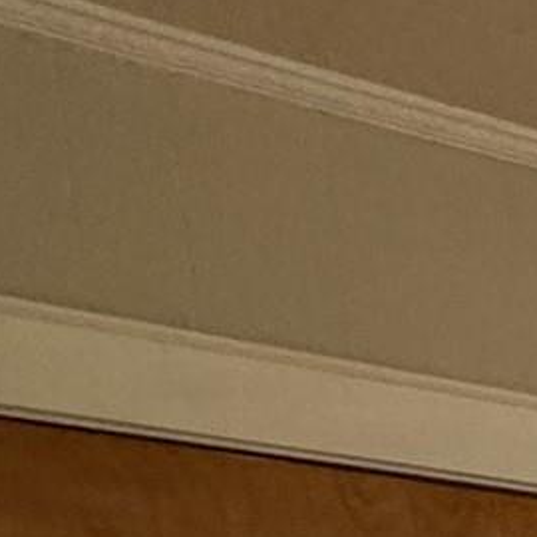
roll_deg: +1.5
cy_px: 1072
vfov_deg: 15.0
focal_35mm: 94
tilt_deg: -6.4
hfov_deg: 11.0
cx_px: 1643
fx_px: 1650
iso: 320
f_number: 2.2
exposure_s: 1/60
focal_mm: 2.22
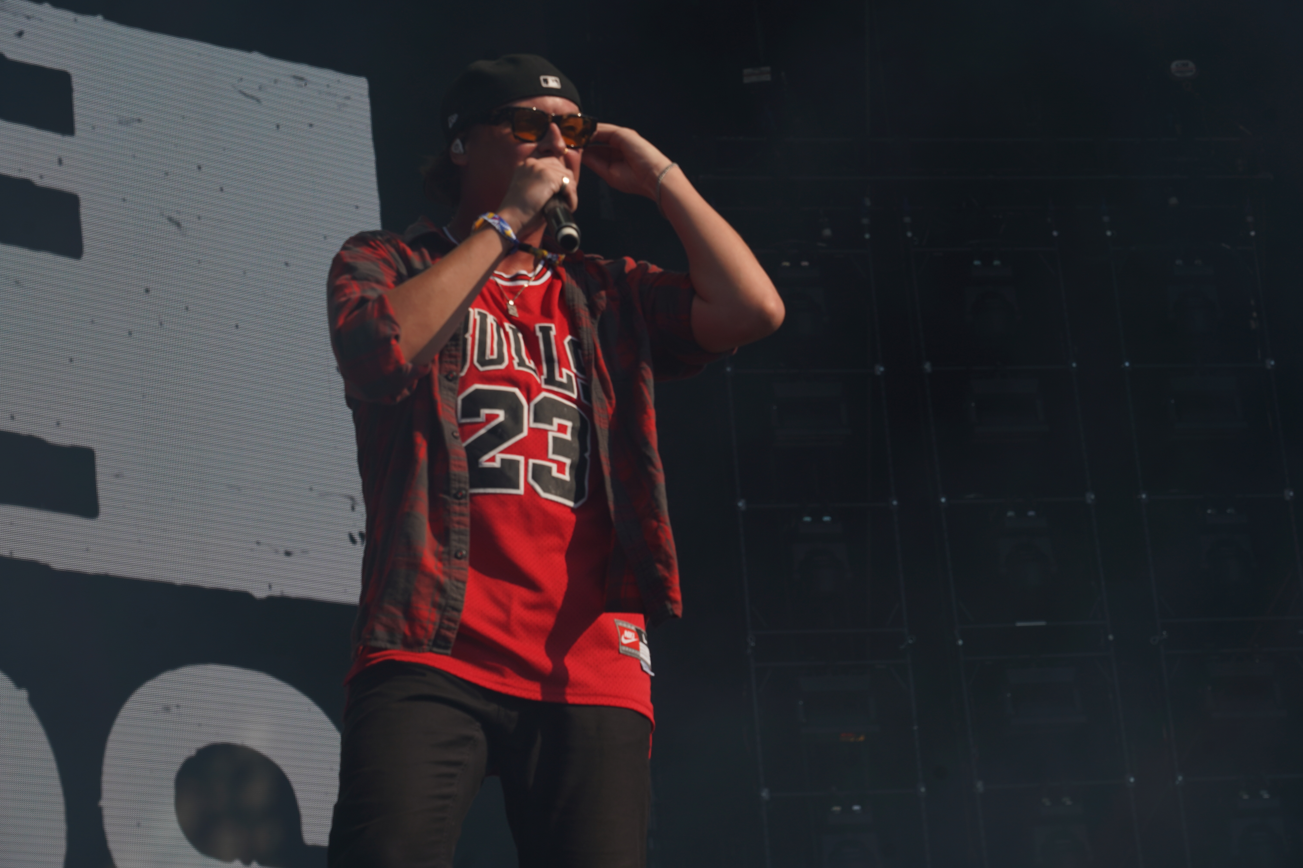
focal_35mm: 105
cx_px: 652
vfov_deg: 13.0
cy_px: 434
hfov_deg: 19.5
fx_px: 3800
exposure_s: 1/640
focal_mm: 105
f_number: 8
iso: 100
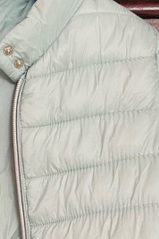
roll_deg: -1.1
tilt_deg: -6.1
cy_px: 320
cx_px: -26
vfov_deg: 18.6
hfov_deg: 13.2
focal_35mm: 101
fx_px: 671
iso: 250
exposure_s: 1/60
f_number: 1.6
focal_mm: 4.2
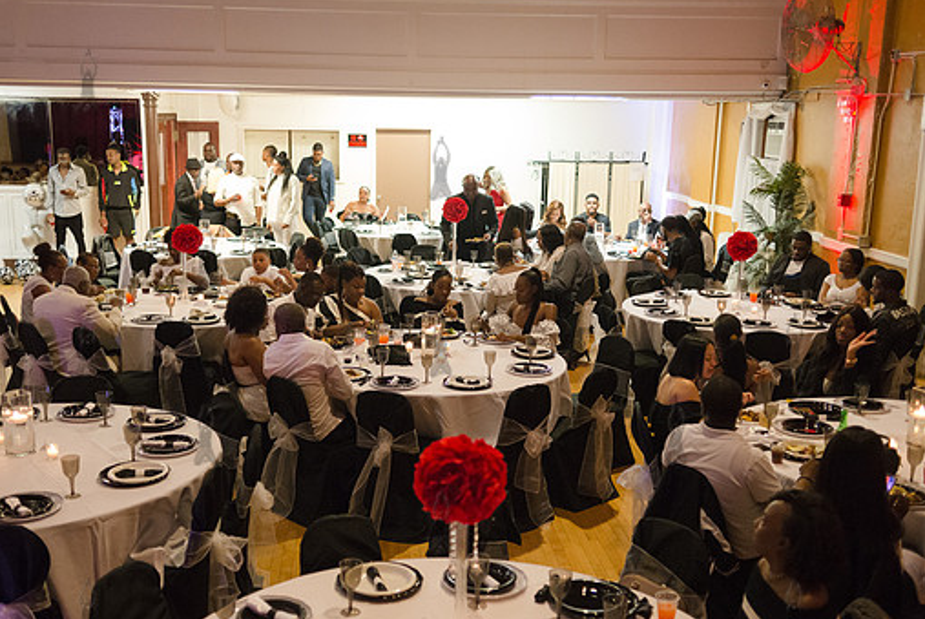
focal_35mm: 40
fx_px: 1029
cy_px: 344
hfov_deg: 48.4
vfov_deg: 33.4
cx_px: 440
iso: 4000
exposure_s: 1/160
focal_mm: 35
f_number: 2.8
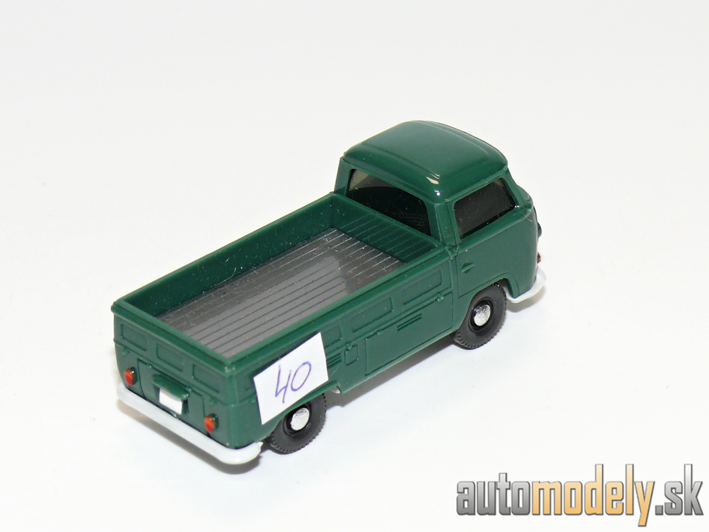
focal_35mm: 125
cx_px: 354
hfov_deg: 15.8
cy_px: 266
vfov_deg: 11.9
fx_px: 2560
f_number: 4
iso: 100
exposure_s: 1/30
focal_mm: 14.8
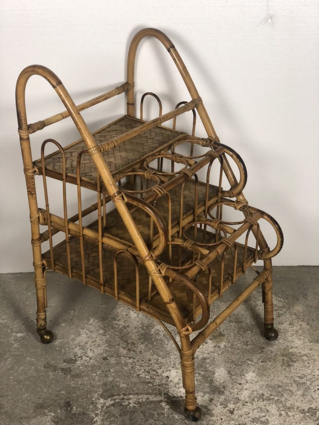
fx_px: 639
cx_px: 160
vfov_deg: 36.8
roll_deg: -0.5
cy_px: 212
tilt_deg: -30.7
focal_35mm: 52
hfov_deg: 28.0
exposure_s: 1/50
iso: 125
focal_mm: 6
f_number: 2.4
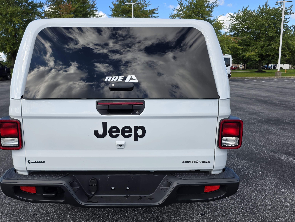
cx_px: 122
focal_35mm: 29
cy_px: 128
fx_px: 247
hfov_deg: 61.3
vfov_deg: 48.1
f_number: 1.7
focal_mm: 6.3
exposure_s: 1/2524
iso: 80
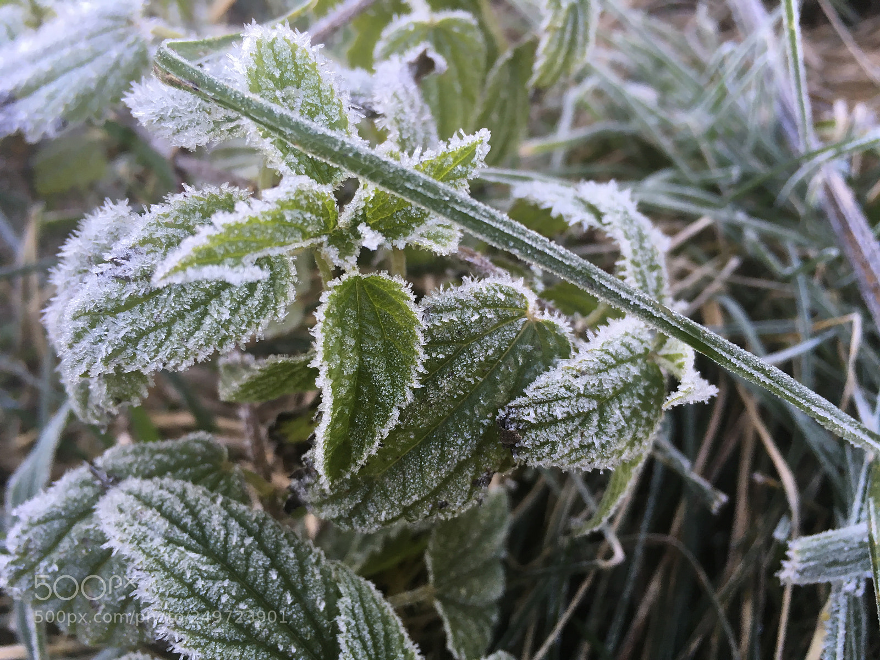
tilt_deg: -52.4
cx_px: 440
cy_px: 330
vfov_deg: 48.2
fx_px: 737
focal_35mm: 29
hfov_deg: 61.7
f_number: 2.2
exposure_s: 1/33
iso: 25
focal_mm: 4.15
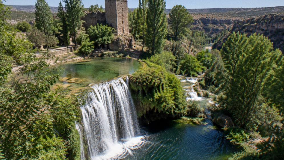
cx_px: 142
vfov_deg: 32.0
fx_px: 279
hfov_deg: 54.0
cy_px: 77
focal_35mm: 37
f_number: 10
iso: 800
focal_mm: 35
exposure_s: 1/160
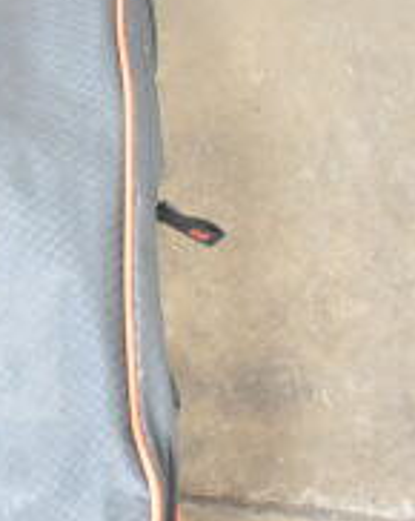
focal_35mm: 128
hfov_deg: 11.4
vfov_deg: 15.1
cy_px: 193
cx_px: -263
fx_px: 1964
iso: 1600
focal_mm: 27
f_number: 4
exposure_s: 1/40
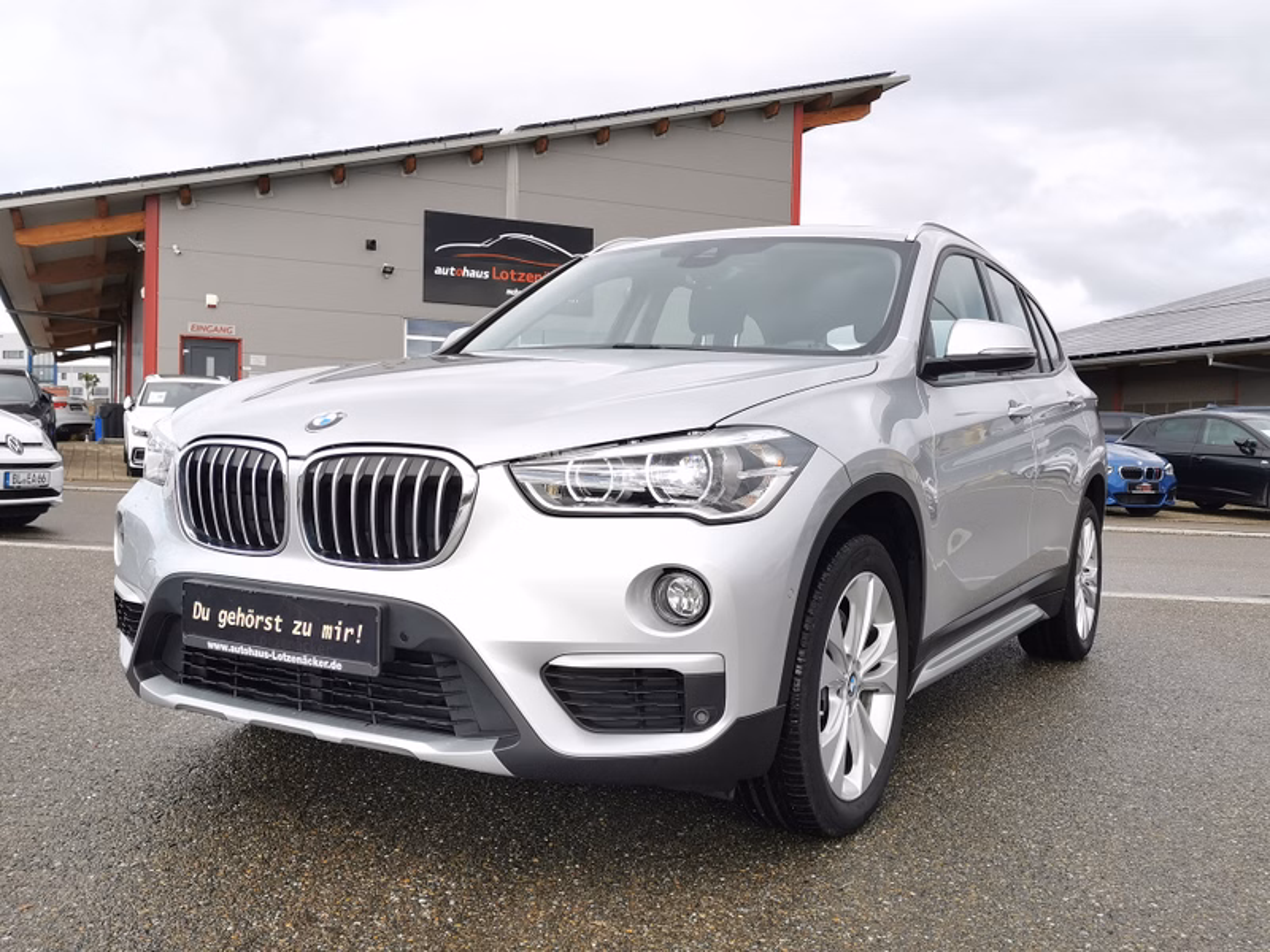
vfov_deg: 42.9
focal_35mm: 33
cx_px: 635
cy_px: 476
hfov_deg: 55.4
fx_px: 1211
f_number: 1.8
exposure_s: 1/772
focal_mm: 5.58
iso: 50
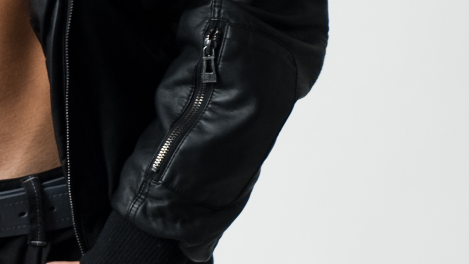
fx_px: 4354
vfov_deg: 3.5
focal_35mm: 350
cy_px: 220
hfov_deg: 6.1
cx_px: -59
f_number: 4.5
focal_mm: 66
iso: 200
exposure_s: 1/200
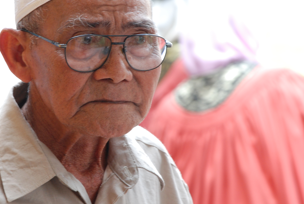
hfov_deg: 7.1
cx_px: 93
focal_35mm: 291
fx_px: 2462
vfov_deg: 4.7
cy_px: 75
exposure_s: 1/50
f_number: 7.1
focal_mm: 112
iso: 400
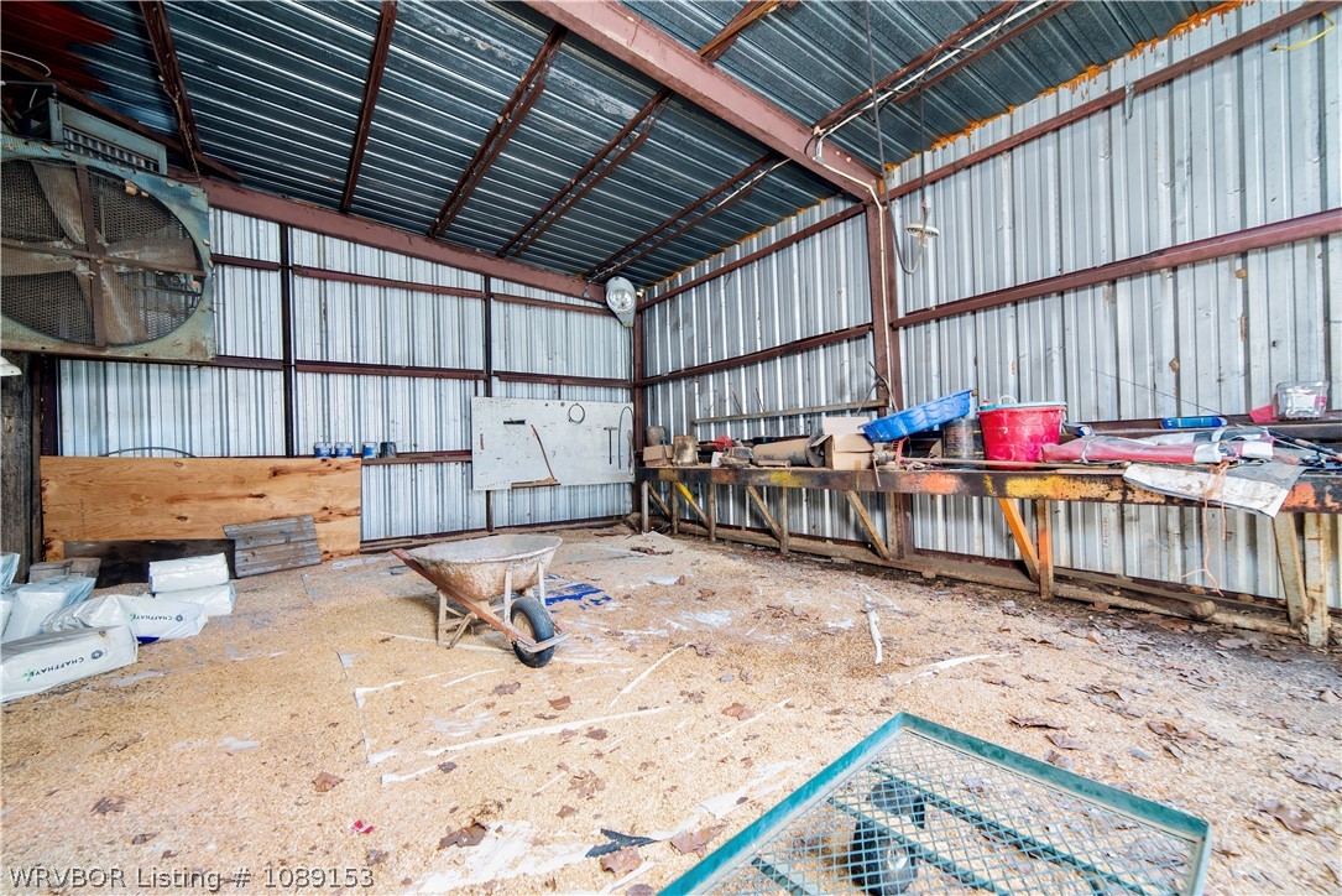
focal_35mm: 14
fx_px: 522
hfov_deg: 104.2
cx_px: 671
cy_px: 448
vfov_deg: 81.2
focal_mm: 14
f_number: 7.1
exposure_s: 1/160
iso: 400
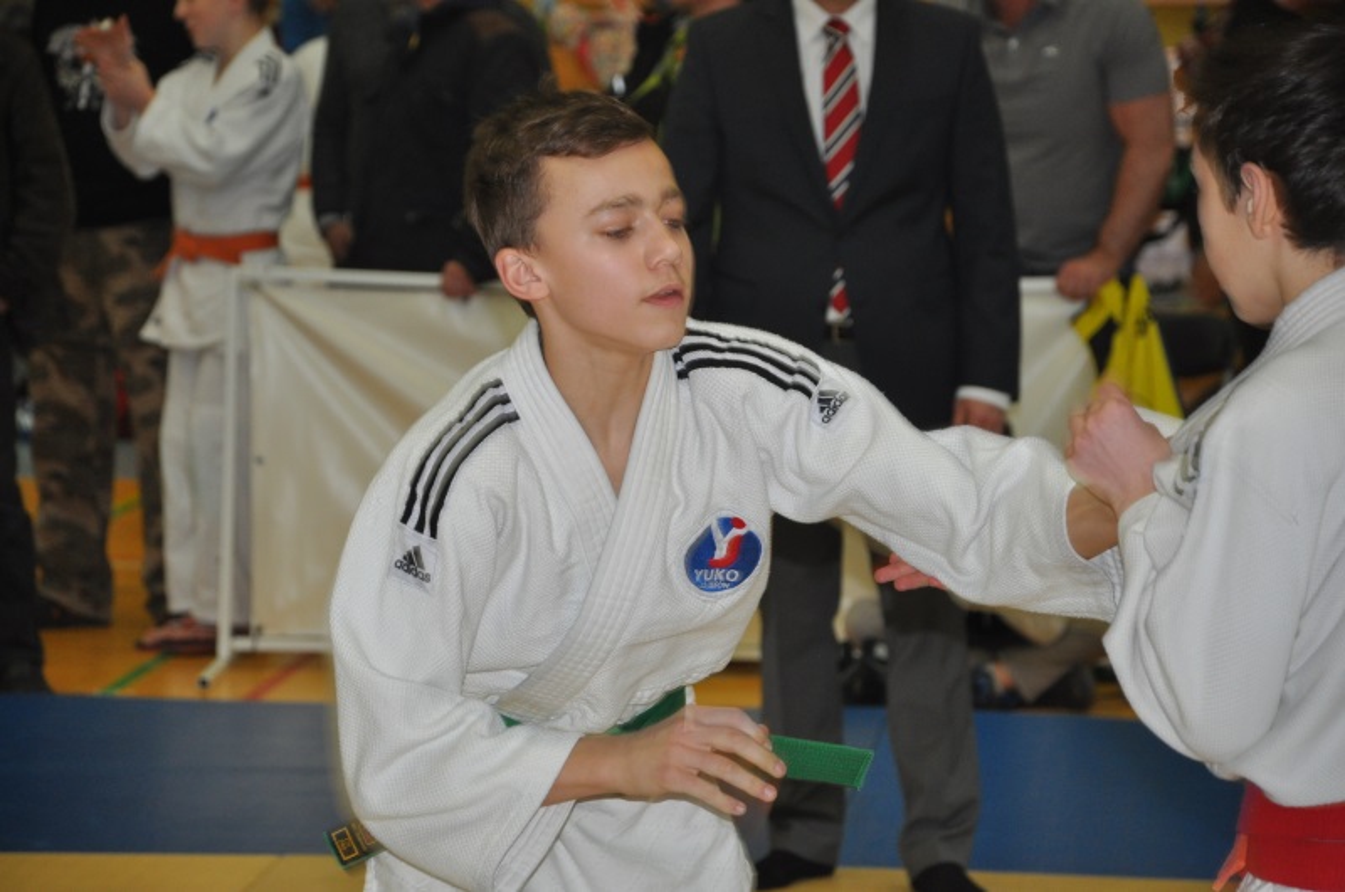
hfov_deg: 13.1
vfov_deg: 8.7
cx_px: 672
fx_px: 5876
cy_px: 446
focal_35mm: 158
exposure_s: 1/60
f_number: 5.6
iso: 800
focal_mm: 105
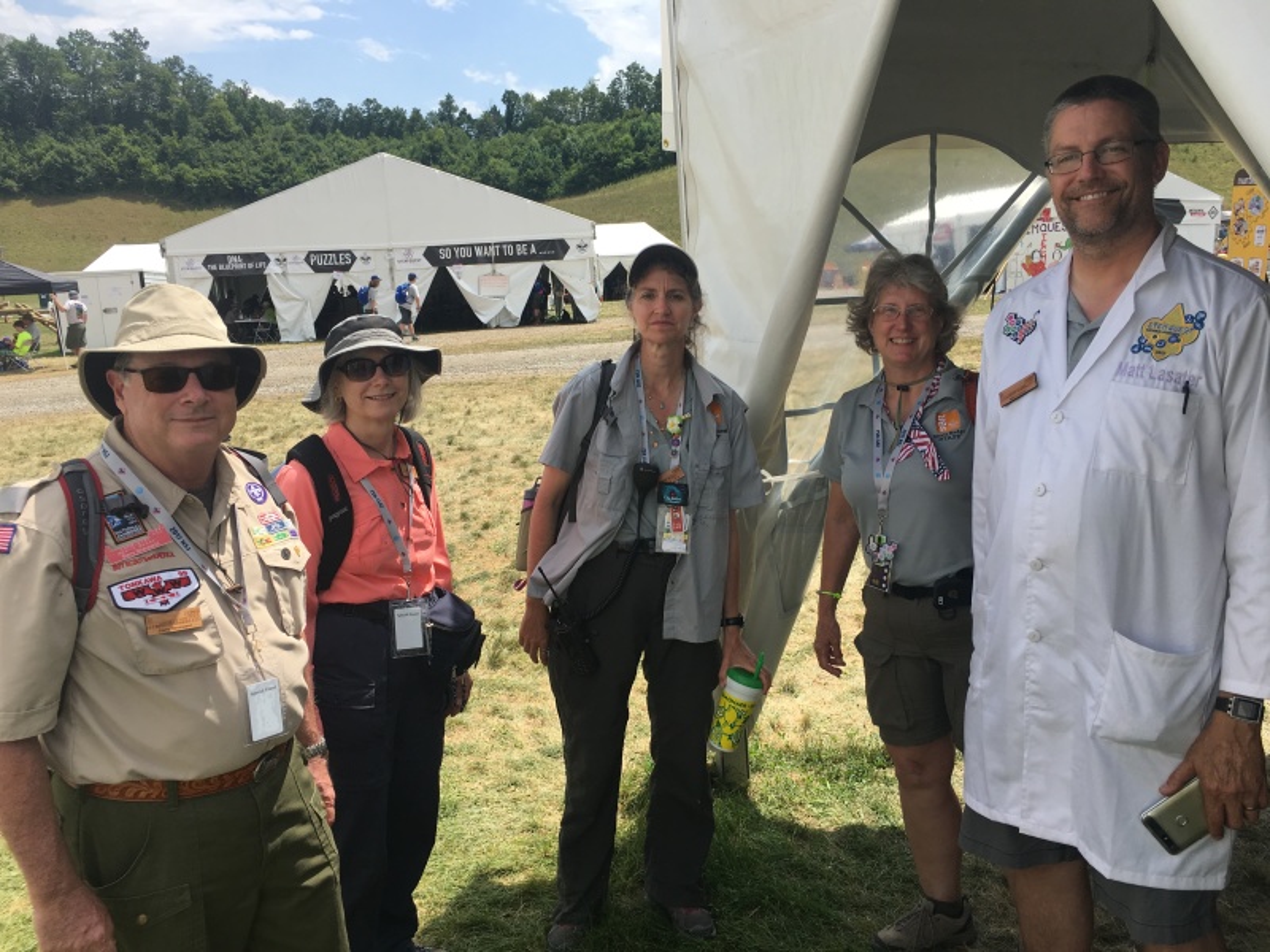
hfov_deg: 61.7
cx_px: 635
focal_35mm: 29
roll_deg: -0.9
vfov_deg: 48.2
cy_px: 476
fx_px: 1064
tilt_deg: -8.8
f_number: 2.2
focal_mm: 4.15
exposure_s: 1/1261
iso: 25
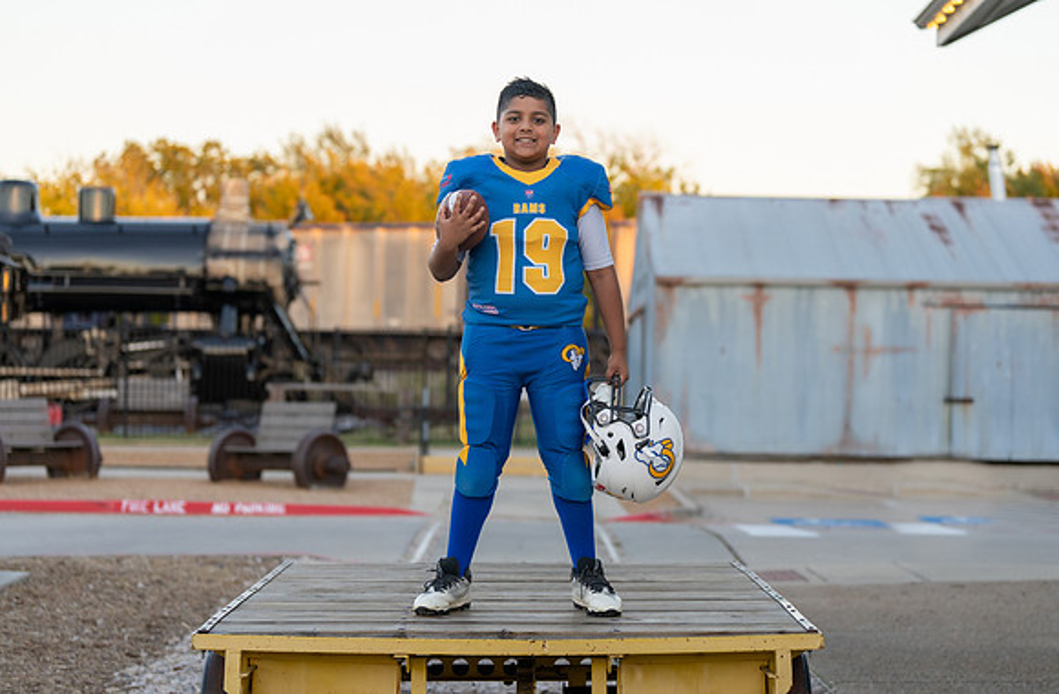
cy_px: 324
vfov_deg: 17.8
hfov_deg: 26.9
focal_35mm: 76
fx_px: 2210
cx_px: 564
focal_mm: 70
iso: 400
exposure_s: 1/320
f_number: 2.8
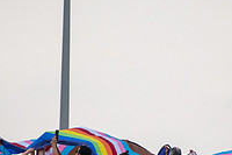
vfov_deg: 1.1
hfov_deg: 1.6
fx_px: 8409
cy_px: 185
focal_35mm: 1306
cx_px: 131
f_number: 6.3
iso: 720
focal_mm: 300
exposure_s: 1/1000
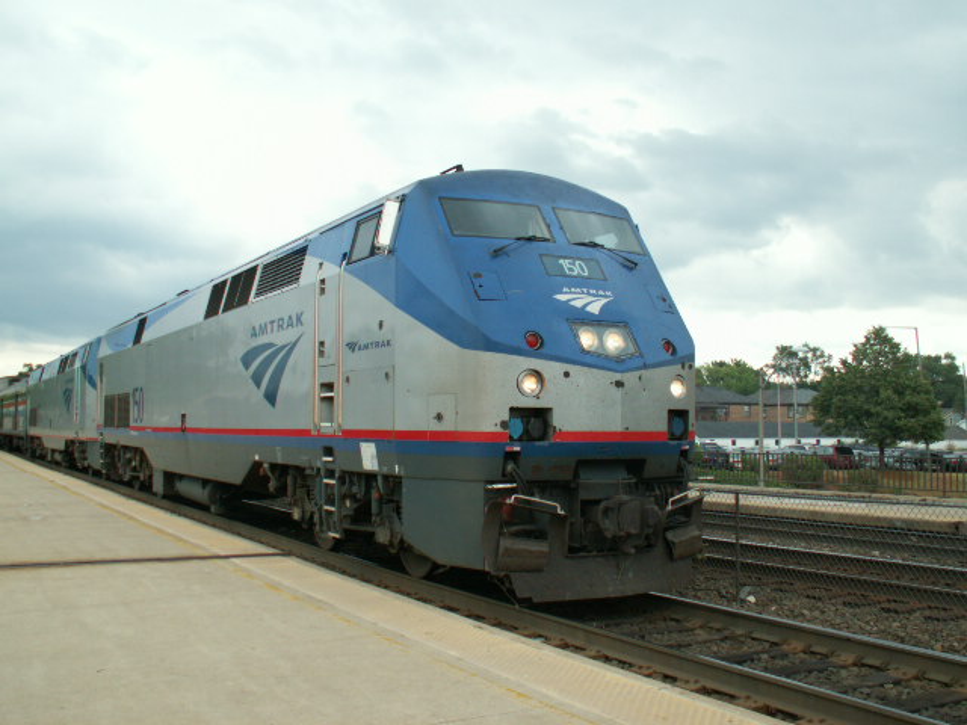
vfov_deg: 40.7
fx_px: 978
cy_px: 362
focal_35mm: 35
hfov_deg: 52.6
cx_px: 484
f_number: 2.8
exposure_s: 1/250
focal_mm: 5.86
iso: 50
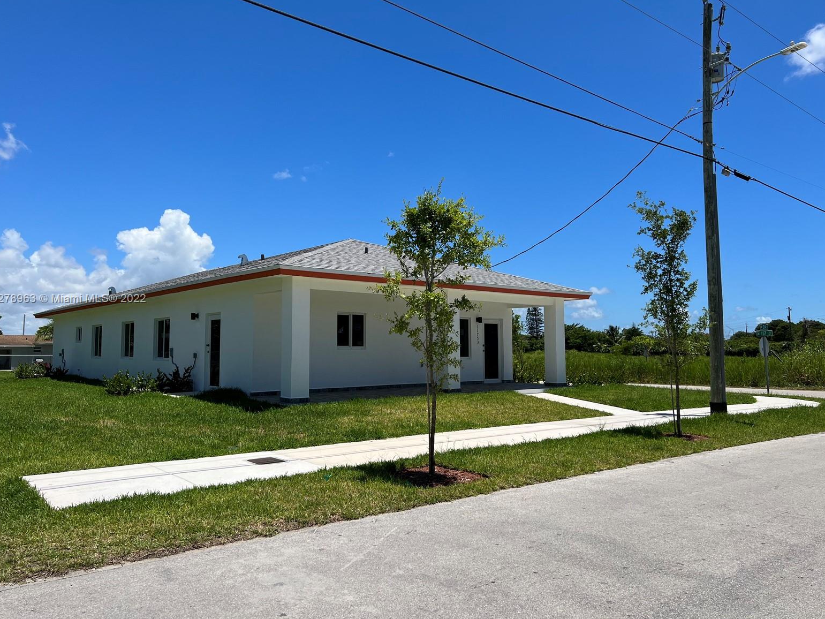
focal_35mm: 27
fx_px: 644
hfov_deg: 65.3
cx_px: 403
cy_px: 299
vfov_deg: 51.4
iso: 50
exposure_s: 1/6993
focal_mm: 5.7
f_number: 1.5
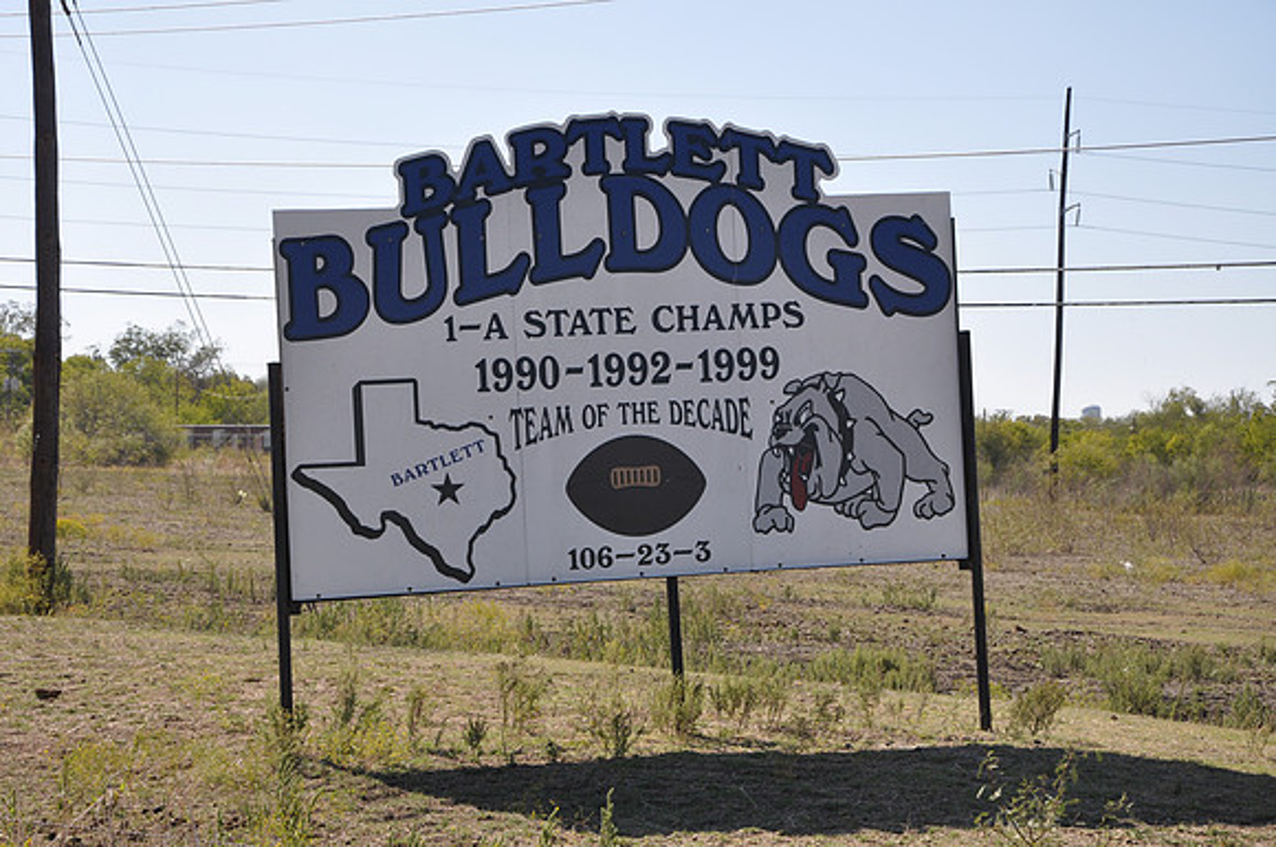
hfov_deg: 21.9
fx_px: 3292
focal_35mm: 93
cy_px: 424
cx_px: 638
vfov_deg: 14.7
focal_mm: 62
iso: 200
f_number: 8
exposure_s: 1/250
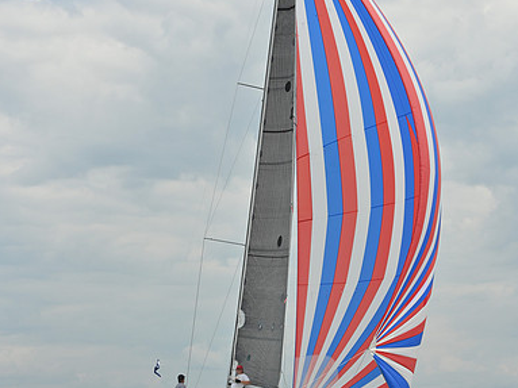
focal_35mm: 102
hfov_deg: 19.3
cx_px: 259
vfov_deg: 14.5
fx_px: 1526
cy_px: 191
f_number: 9
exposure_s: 1/1250
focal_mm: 70
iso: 320
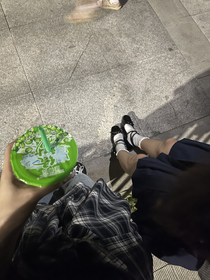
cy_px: 140
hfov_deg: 53.1
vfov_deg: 67.3
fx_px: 210
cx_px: 105
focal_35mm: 26
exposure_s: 1/20
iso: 800
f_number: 1.6
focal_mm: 5.1
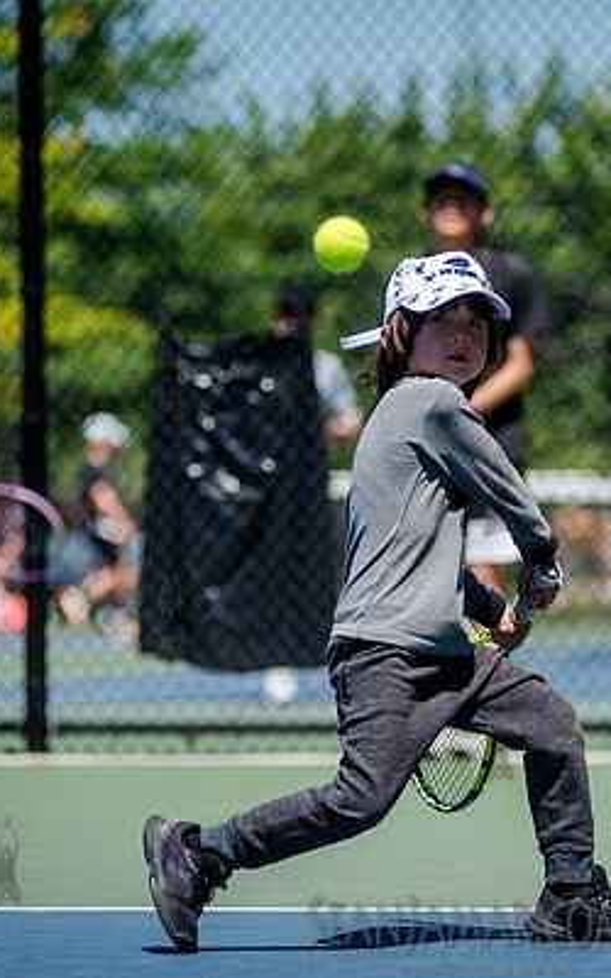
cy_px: 457
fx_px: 6607
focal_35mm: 248
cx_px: 462
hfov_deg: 5.3
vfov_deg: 8.5
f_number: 3.2
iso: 200
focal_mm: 145
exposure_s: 1/2500
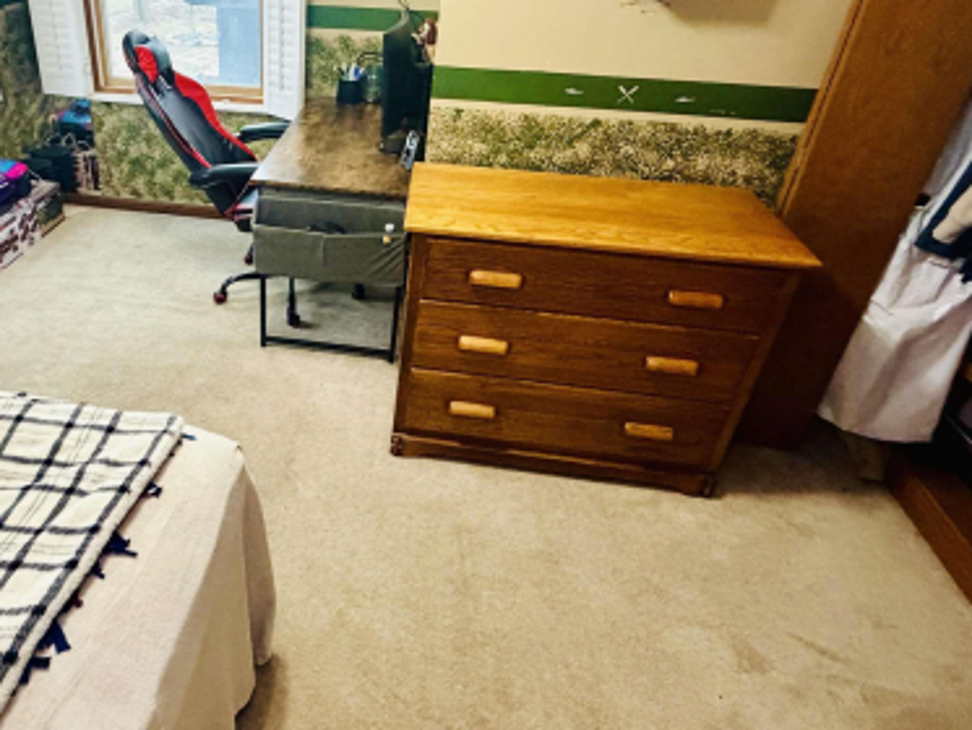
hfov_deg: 67.4
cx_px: 319
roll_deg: -1.5
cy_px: 287
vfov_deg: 54.5
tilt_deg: -30.2
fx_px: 702
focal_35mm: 25
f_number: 2.2
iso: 640
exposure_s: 1/60
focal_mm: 2.22
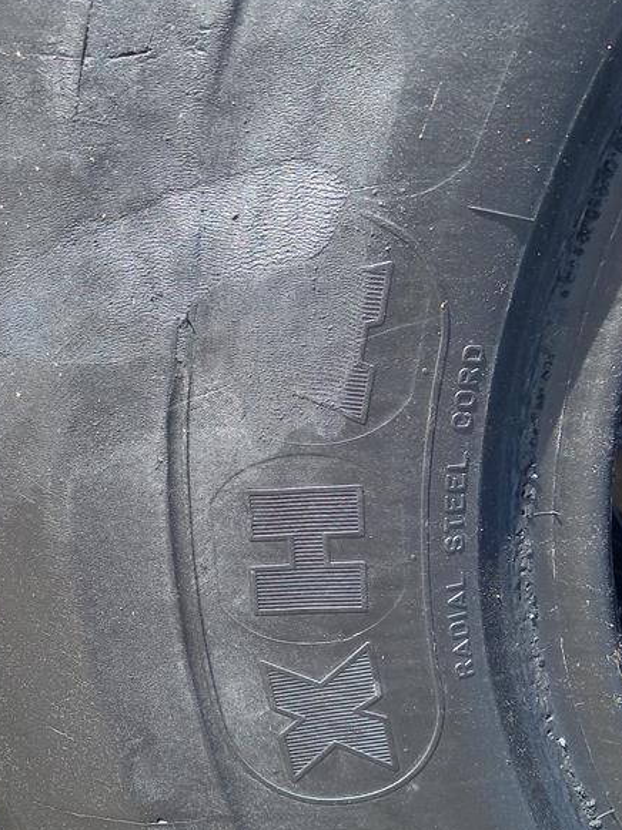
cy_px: 483
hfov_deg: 32.5
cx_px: 187
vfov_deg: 42.8
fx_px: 1055
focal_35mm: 44
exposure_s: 1/262
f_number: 1.8
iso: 50
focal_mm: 4.65
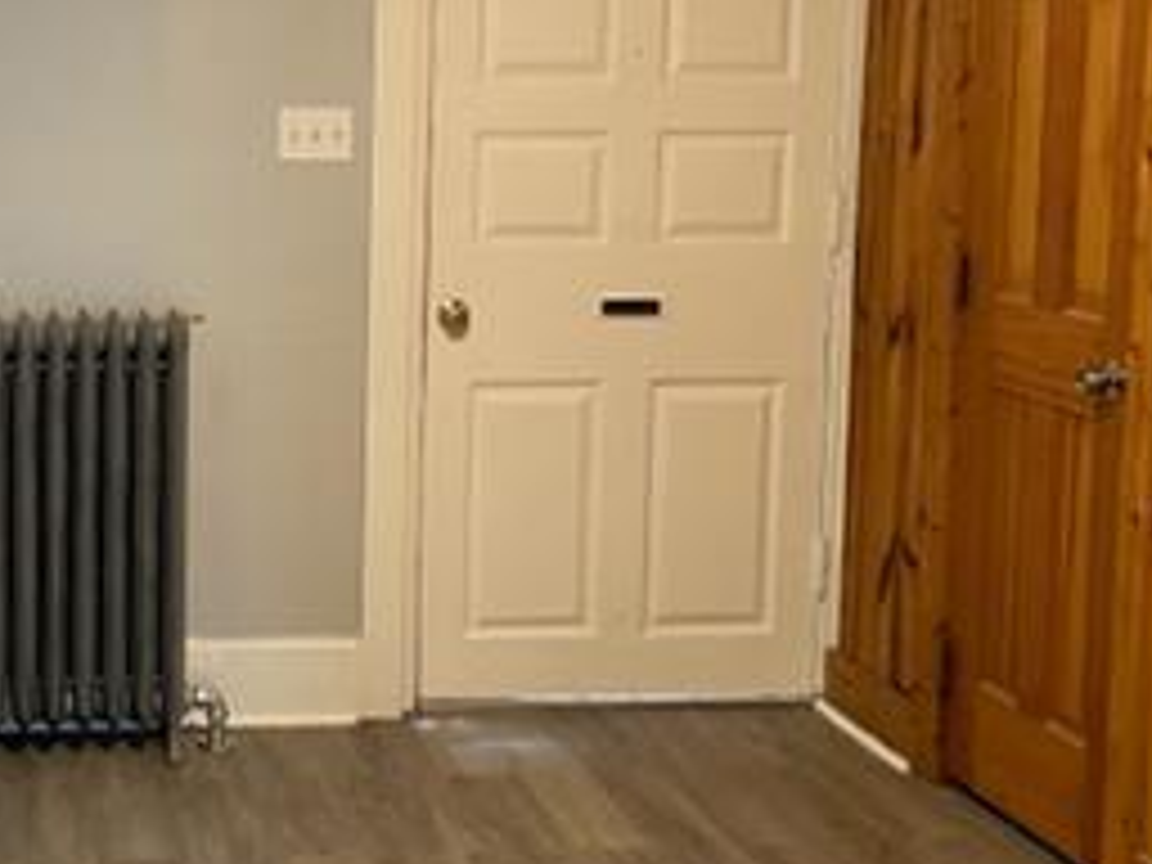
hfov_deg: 28.8
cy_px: 351
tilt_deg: -5.5
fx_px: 2163
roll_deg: +0.6
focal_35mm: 65
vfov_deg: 22.6
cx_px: 140
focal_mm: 4.2
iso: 200
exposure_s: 1/60
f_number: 1.6
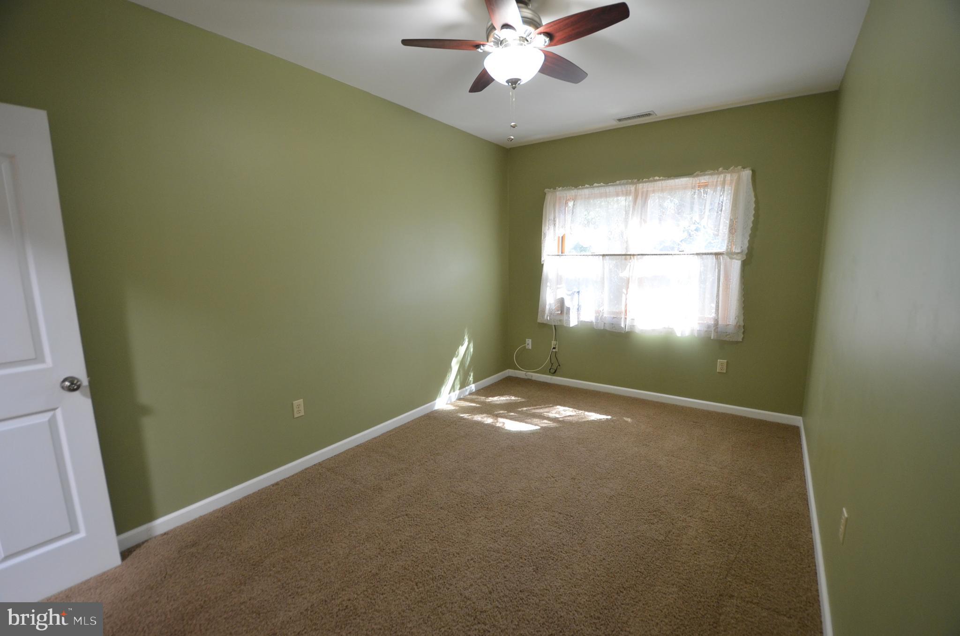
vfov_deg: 77.1
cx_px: 480
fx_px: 399
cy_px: 318
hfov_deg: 100.5
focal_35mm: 15
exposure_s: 1/60
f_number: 4
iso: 720
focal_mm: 10
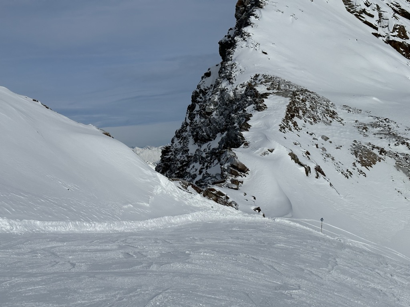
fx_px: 569
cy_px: 154
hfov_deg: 39.7
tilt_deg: -4.4
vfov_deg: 30.3
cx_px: 205
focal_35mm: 48
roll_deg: +2.0
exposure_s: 1/15625
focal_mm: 6.86
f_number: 1.78
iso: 64
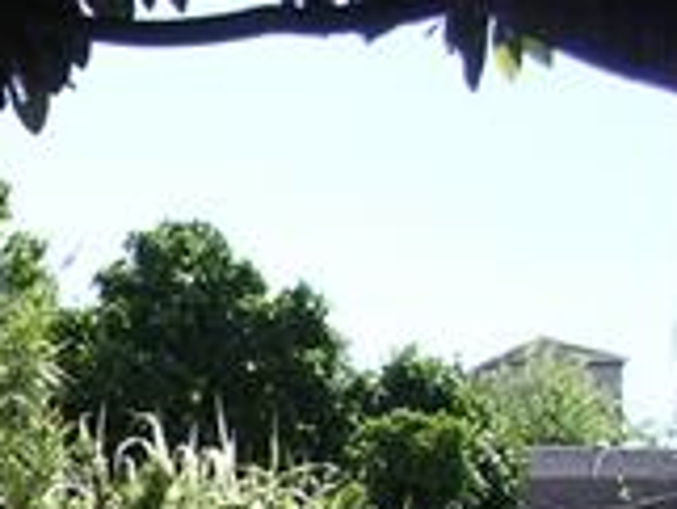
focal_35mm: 151
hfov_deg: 11.8
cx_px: -648
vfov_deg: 9.4
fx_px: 2955
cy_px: 900
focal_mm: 5.8
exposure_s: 1/533
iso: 100
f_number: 2.8
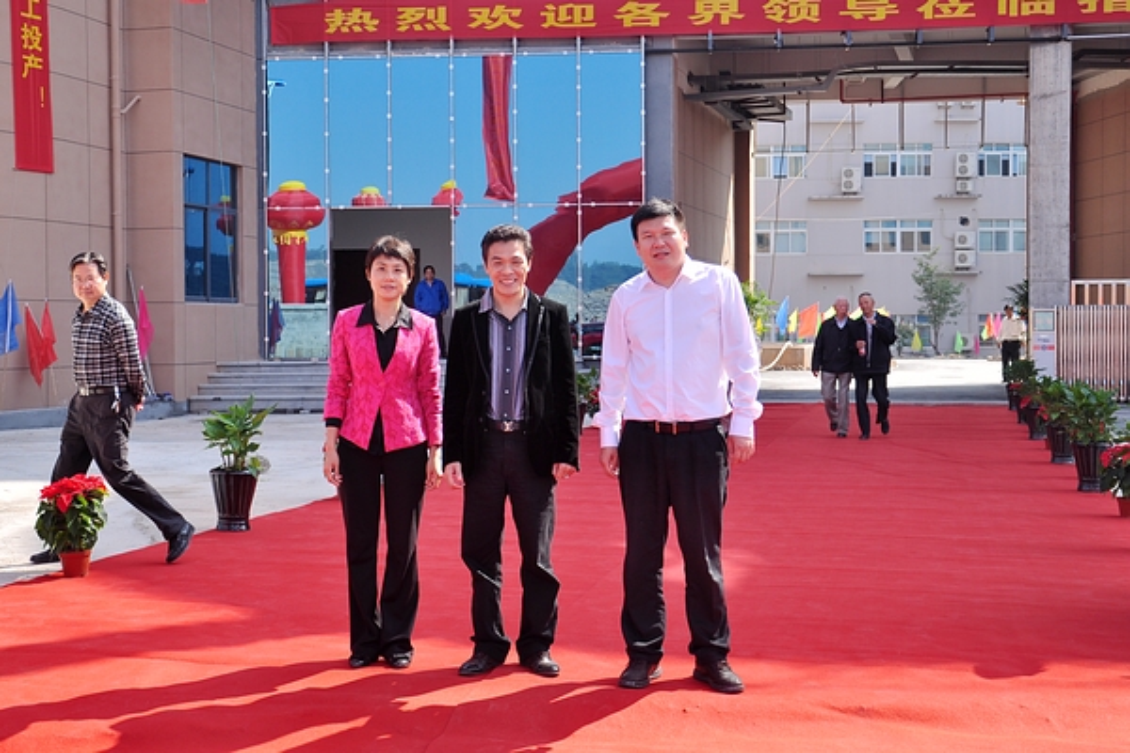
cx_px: 565
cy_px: 376
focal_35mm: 45
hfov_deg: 43.6
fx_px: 1412
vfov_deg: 29.9
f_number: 5
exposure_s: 1/320
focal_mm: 30
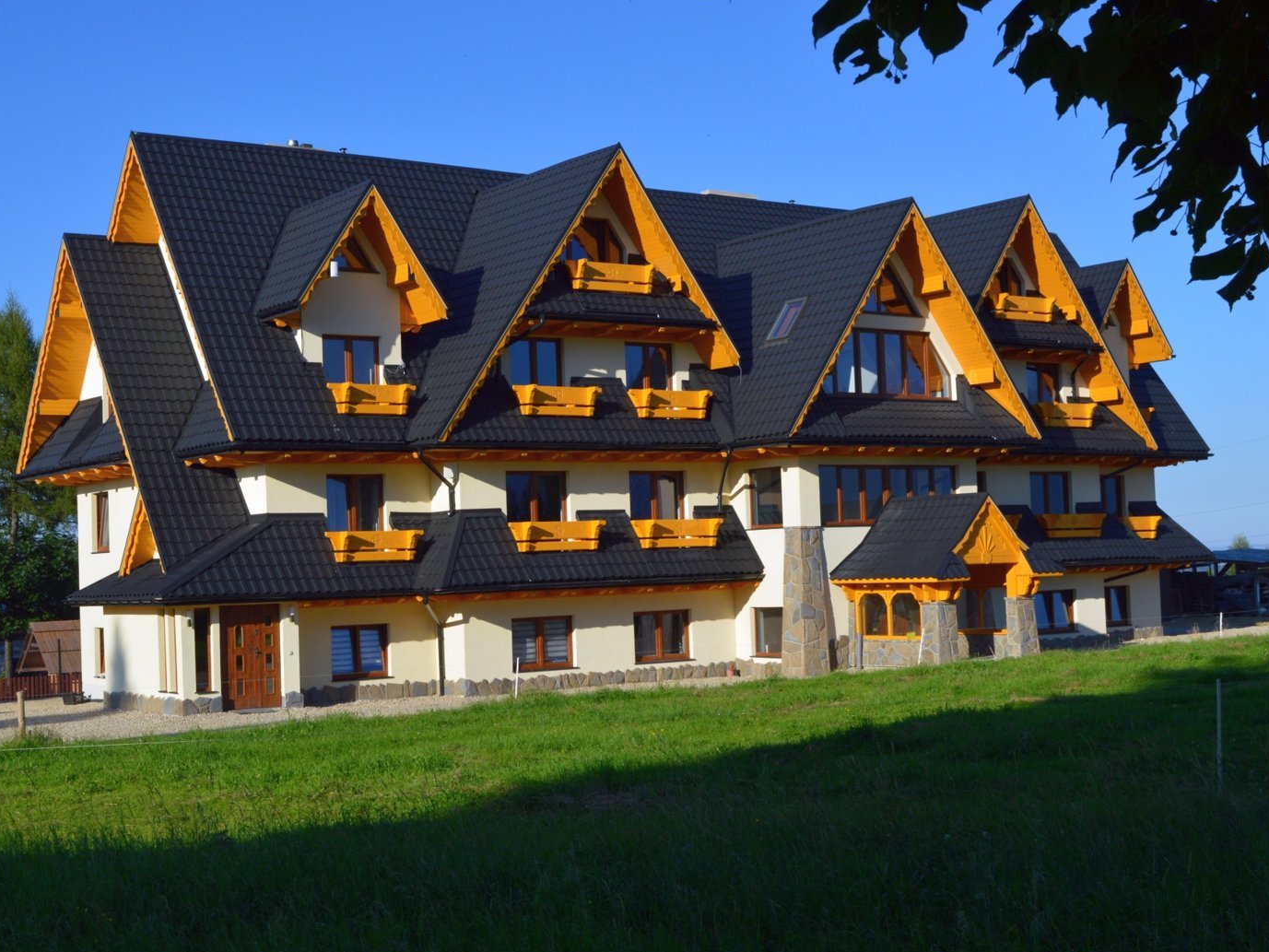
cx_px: 591
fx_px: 1870
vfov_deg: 28.6
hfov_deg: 37.5
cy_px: 490
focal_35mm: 51
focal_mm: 30
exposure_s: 1/500
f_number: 11
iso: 400
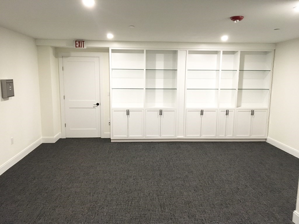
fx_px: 250
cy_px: 112
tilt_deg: -9.7
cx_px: 150
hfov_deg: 61.7
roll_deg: +0.1
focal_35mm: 29
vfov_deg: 48.2
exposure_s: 1/30
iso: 160
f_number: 2.2
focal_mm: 4.15
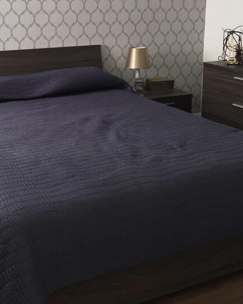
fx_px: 486
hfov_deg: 27.5
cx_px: 48
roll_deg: -0.9
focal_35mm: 54
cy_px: 61
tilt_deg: -9.5
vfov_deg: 33.7
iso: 25
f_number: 2.2
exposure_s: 1/36
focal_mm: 4.15
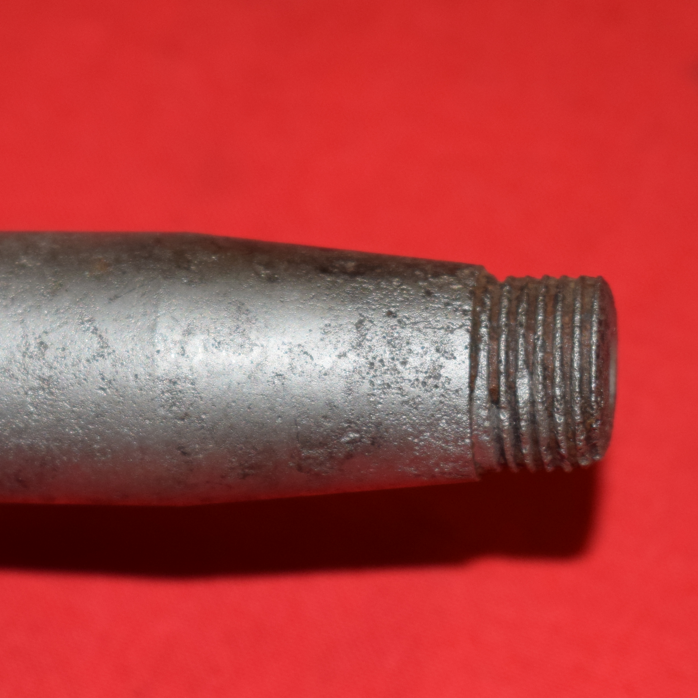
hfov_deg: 11.6
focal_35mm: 151
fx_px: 3443
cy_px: 478
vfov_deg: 11.6
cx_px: 184
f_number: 5.6
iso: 640
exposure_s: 1/60
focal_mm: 55
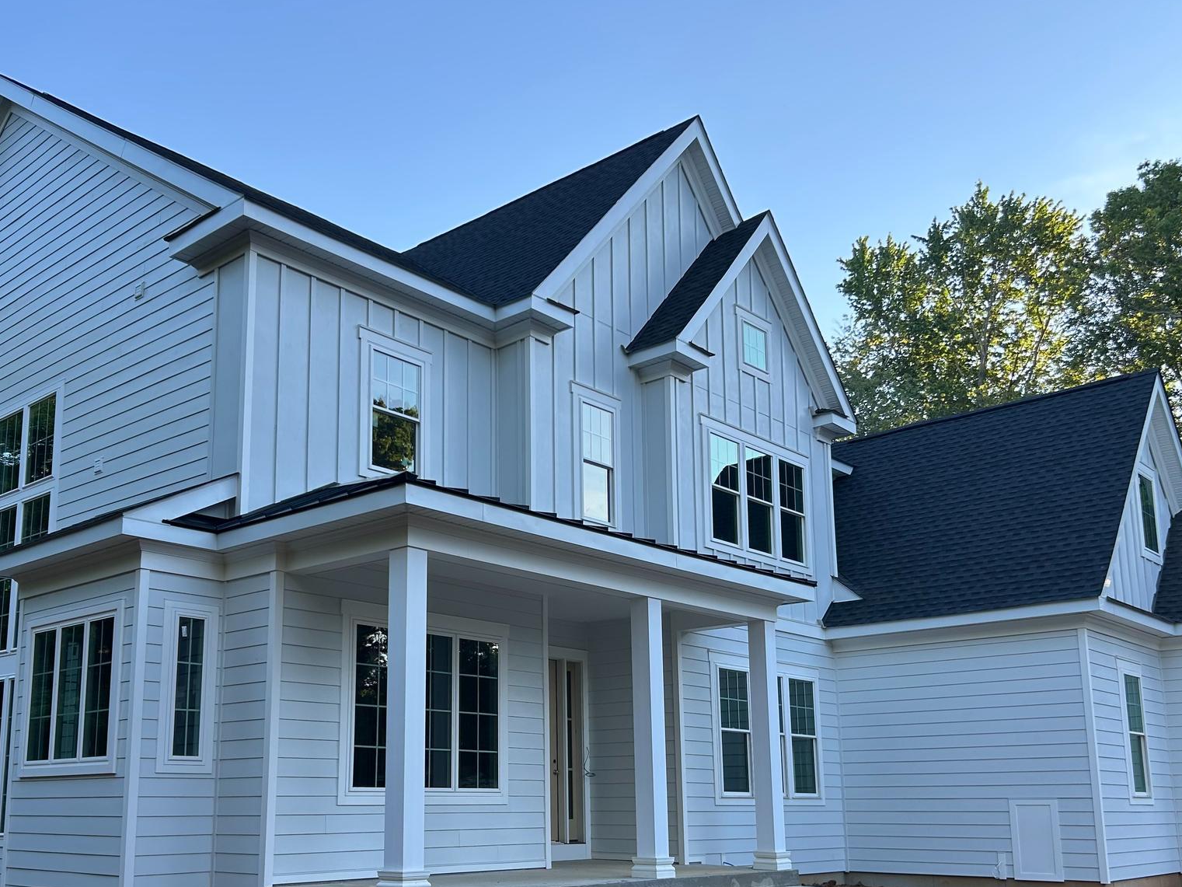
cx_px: 510
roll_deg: +0.3
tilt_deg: +9.7
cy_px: 579
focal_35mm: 35
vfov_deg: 40.3
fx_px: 1195
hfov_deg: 52.5
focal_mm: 5.7
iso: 50
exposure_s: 1/521
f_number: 1.5
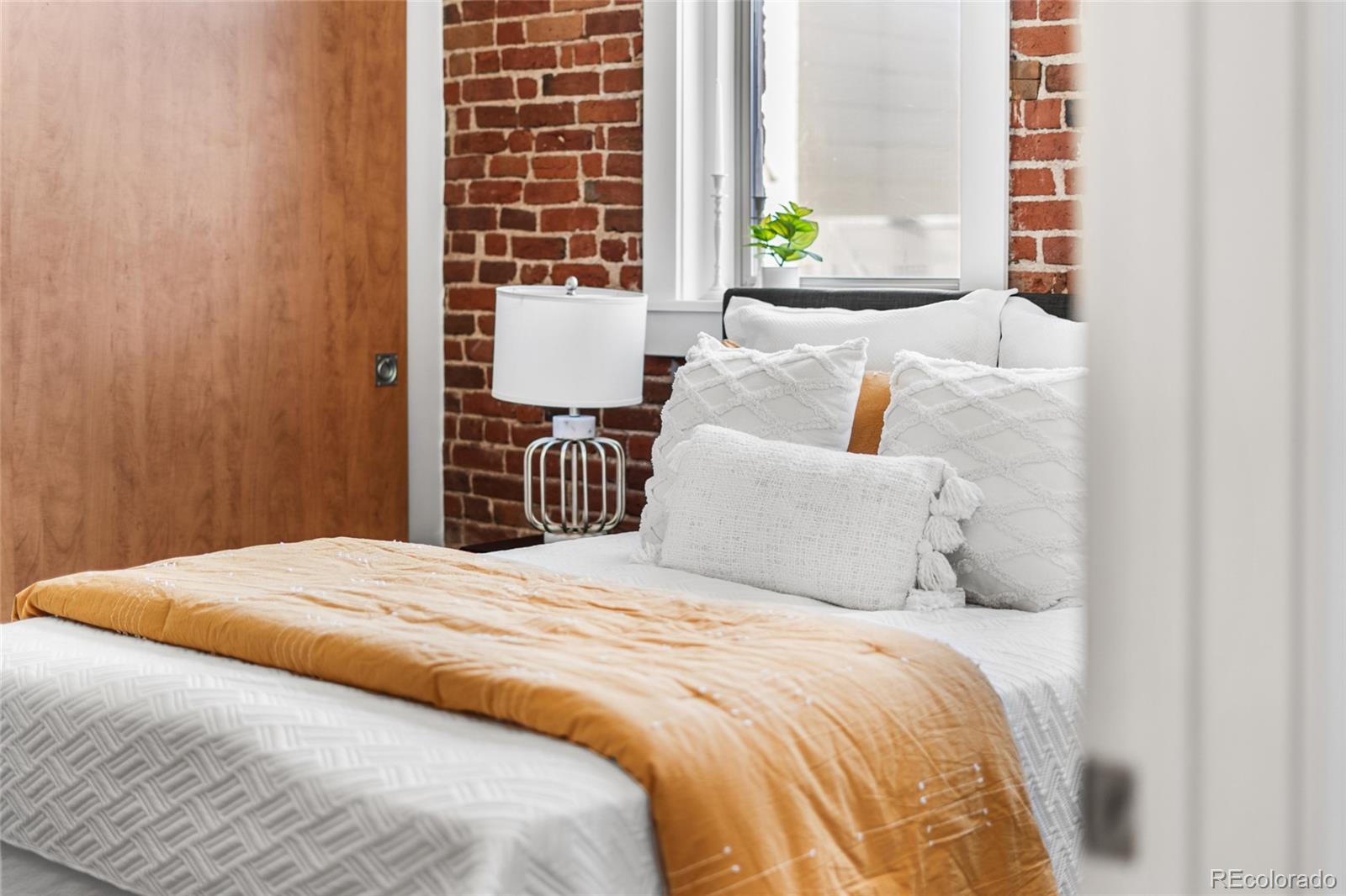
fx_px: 1869
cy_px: 448
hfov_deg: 39.6
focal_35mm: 50
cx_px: 673
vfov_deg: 27.0
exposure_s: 1/20
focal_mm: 50
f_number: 1.8
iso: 160
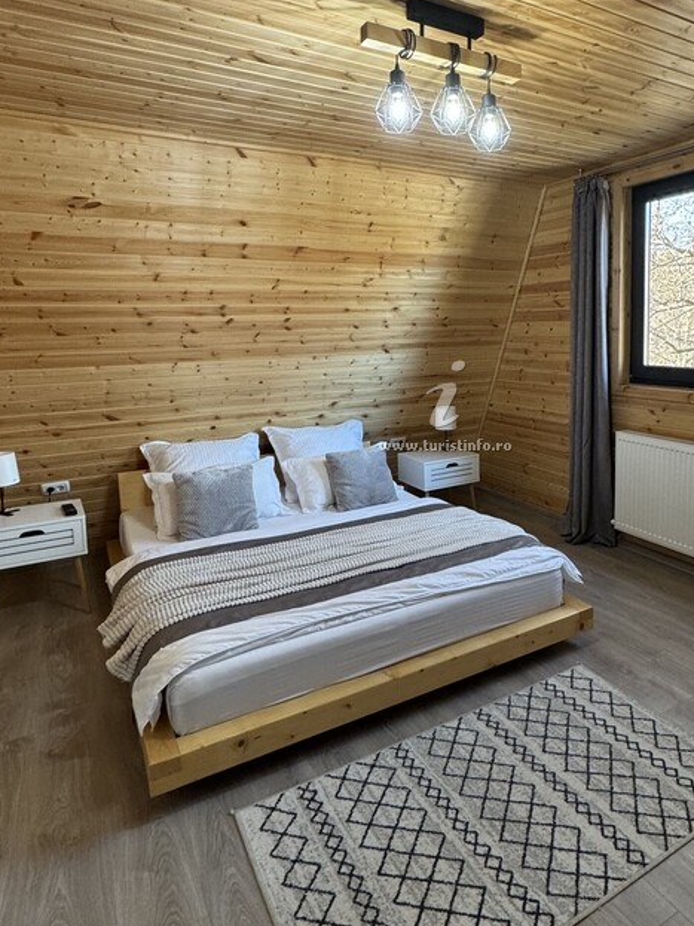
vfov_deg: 73.5
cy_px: 398
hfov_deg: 58.0
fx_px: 615
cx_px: 440
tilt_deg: -7.1
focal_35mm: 23
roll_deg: +1.0
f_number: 2.2
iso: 250
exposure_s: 1/50
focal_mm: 2.22
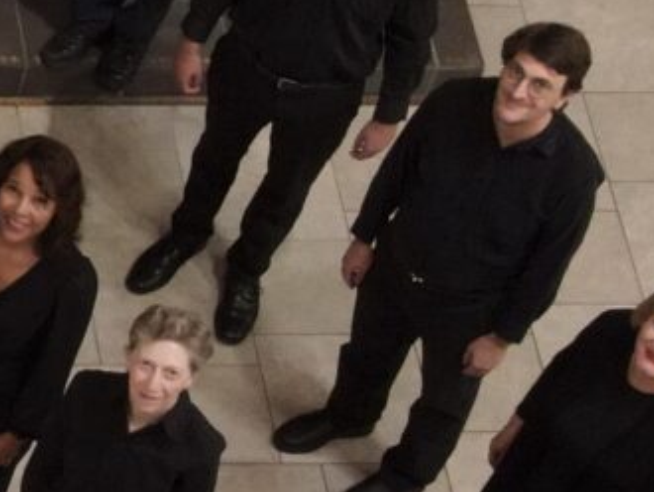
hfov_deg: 9.4
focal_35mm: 186
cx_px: -935
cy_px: 432
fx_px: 3517
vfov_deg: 8.0
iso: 340
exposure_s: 1/8
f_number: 2.8
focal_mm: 4.5
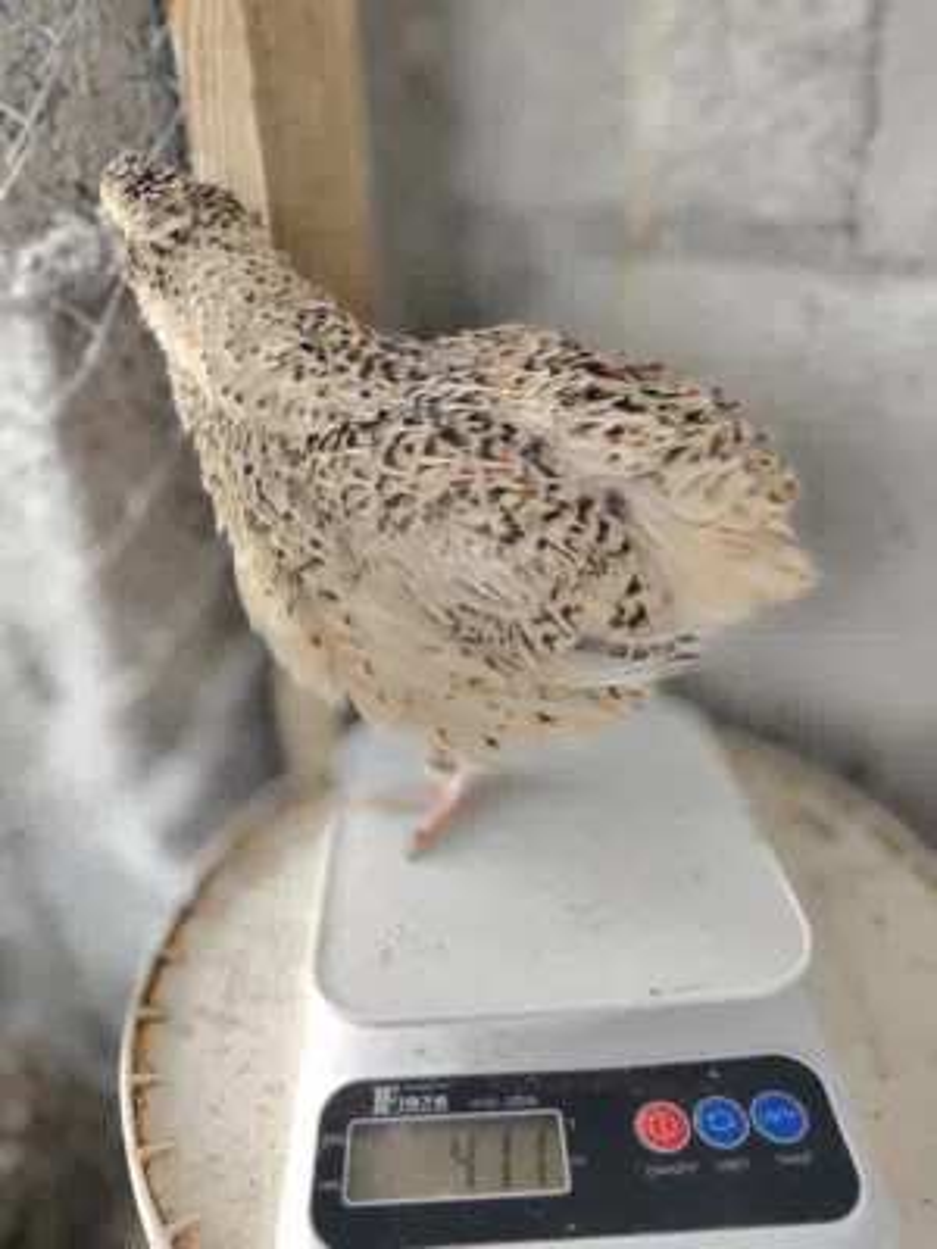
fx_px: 866
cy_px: 624
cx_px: 468
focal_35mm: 24
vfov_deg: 71.6
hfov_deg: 56.8
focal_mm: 5.25
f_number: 4
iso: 127
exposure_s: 1/50
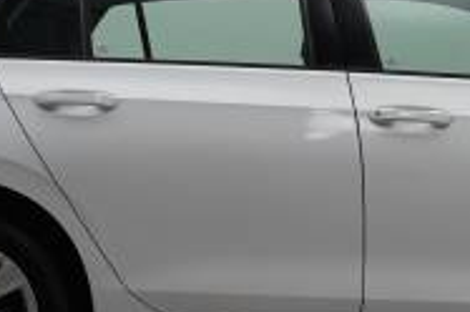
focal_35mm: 138
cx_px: 450
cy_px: 136
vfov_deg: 9.9
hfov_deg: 14.6
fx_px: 1803
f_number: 4
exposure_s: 1/160
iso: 800
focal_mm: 40.4
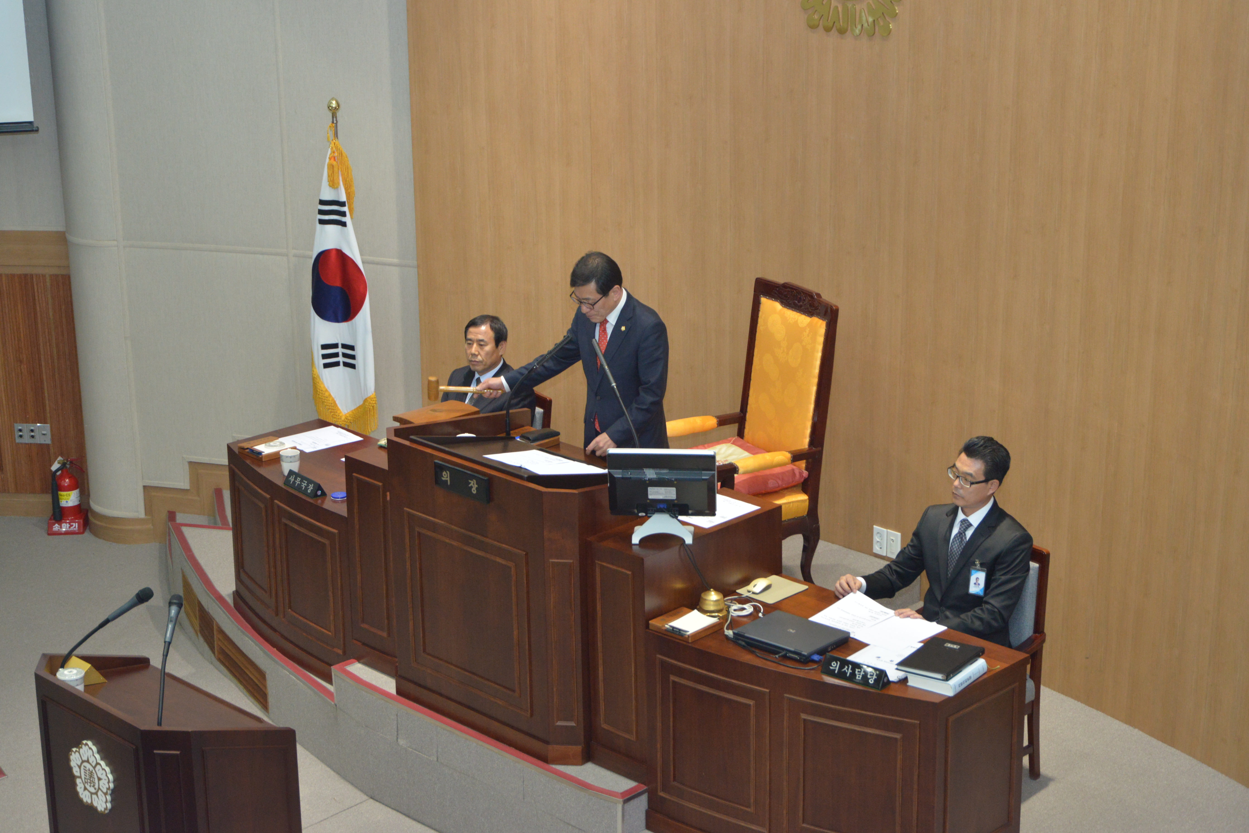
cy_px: 416
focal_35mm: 65
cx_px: 624
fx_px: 2255
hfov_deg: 31.0
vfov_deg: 20.9
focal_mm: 65
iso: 2800
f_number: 7.1
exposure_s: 1/125
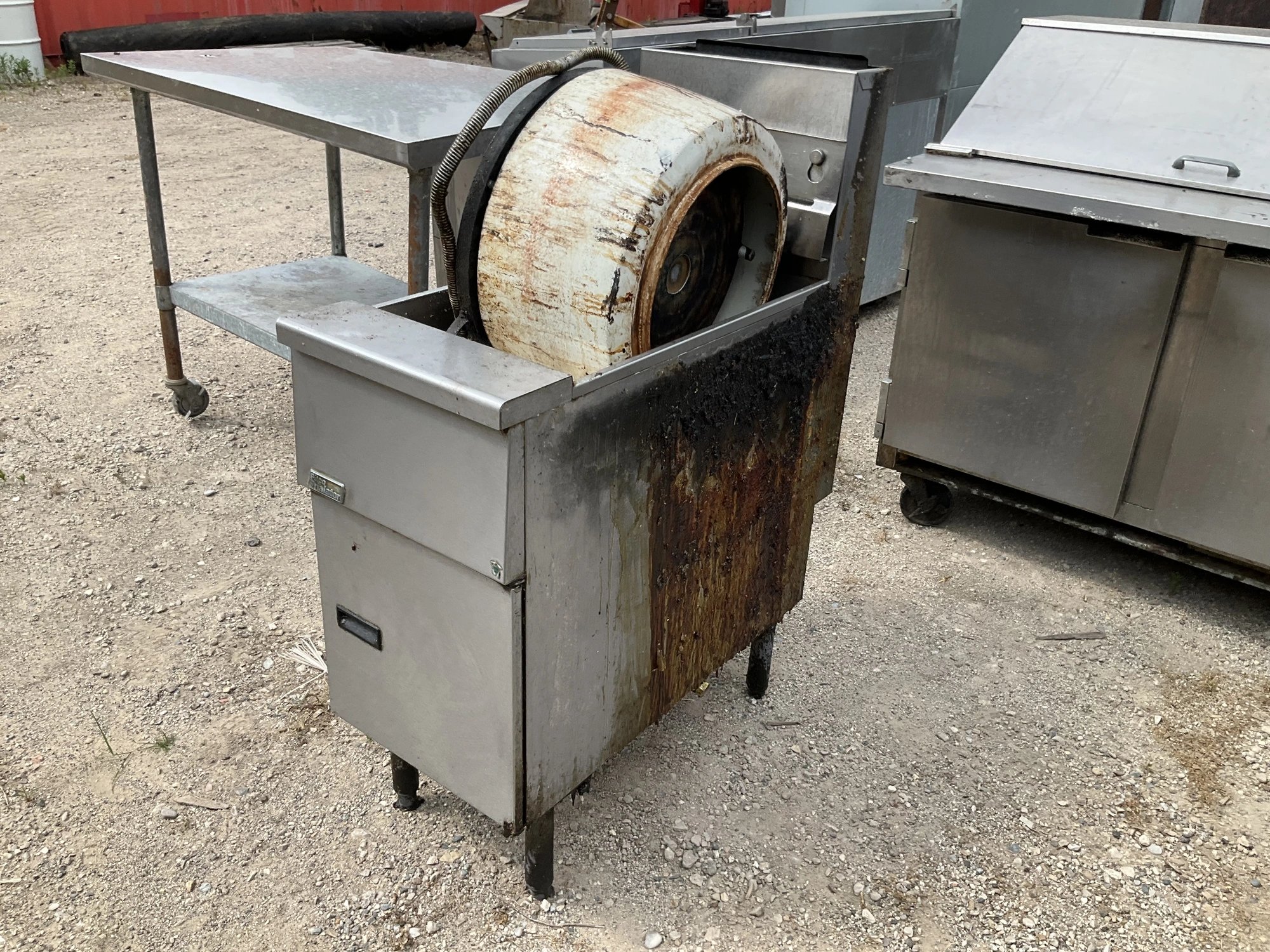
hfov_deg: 61.7
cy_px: 476
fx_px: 1064
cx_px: 635
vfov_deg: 48.2
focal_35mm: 29
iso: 25
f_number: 1.8
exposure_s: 1/962
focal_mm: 3
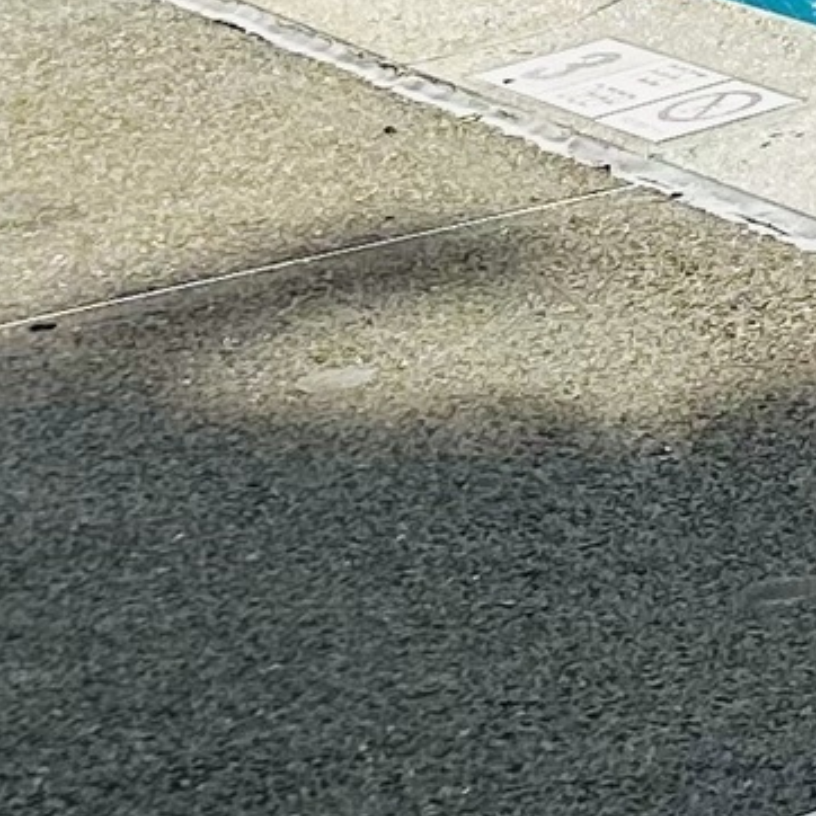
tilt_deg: +2.1
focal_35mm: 180
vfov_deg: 8.7
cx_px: 2554
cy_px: -1285
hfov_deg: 8.1
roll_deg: +2.6
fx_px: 4801
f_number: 1.78
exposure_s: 1/4016
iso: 80
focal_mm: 6.86
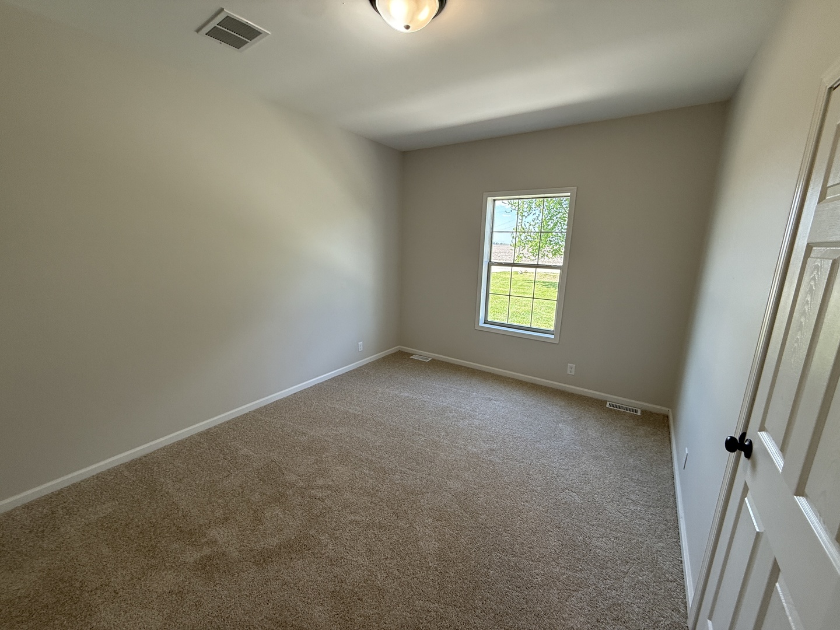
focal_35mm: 14
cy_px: 315
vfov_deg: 85.7
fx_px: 340
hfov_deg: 102.1
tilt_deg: -11.6
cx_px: 420
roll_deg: -1.4
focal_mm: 2.22
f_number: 2.2
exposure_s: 1/120
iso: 125
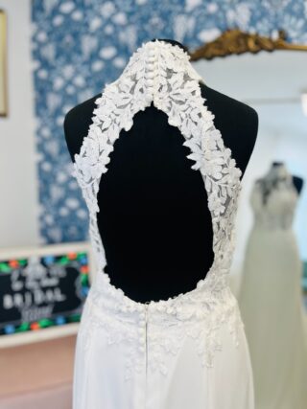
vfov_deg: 67.3
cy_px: 204
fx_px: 308
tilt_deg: -9.0
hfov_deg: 53.0
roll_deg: -0.7
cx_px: 154
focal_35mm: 26
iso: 50
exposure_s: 1/100
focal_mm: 5.1
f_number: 1.6
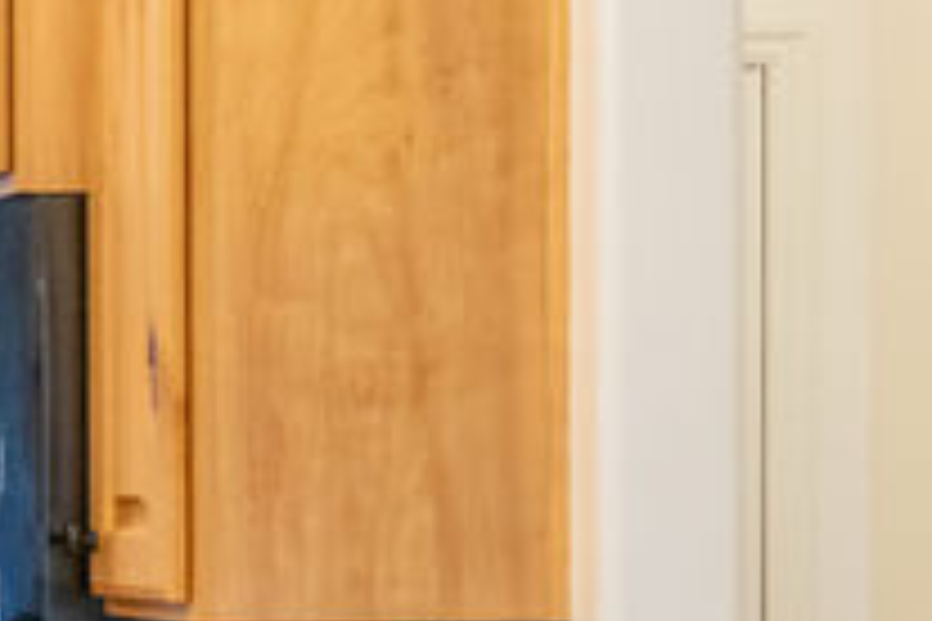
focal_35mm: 173
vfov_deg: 7.9
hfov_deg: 10.6
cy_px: 628
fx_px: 4478
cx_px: -1085
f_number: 3.2
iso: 800
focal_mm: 35
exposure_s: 1/250
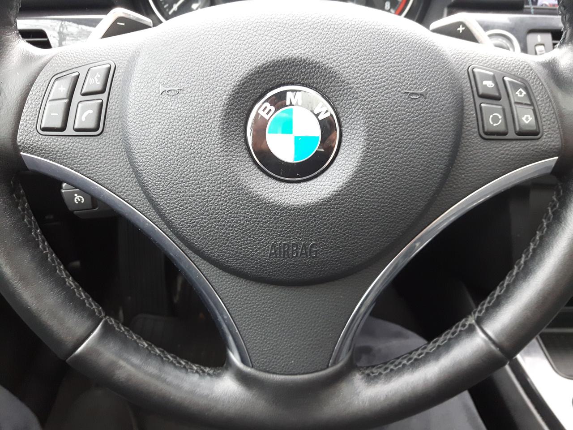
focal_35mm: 31
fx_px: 513
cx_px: 286
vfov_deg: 45.4
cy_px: 215
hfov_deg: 58.4
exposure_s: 1/33
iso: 160
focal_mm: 3.7
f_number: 1.9
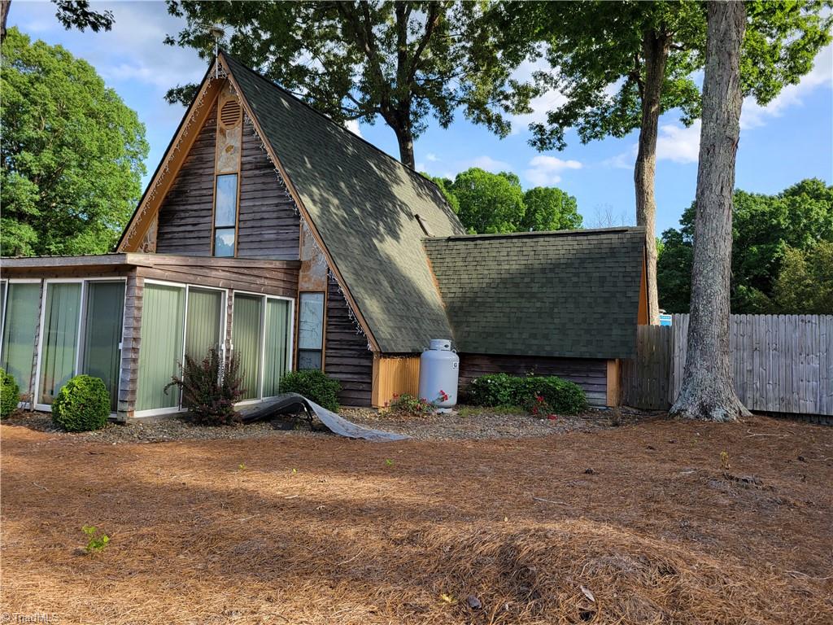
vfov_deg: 53.1
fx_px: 626
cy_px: 312
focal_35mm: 26
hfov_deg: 67.3
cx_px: 416
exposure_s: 1/686
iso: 40
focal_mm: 5.4
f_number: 1.8
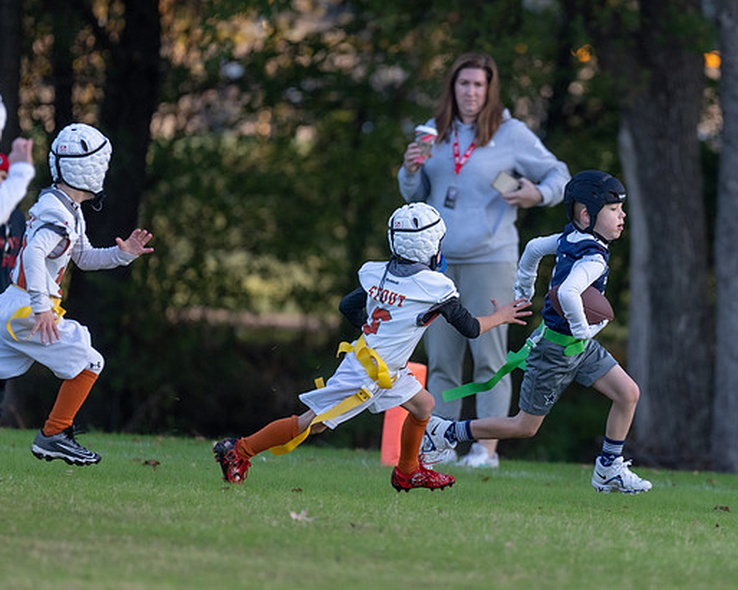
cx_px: 541
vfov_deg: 4.0
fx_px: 8539
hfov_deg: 4.9
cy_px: 293
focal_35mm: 391
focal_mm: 200
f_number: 2.8
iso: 500
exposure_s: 1/1000
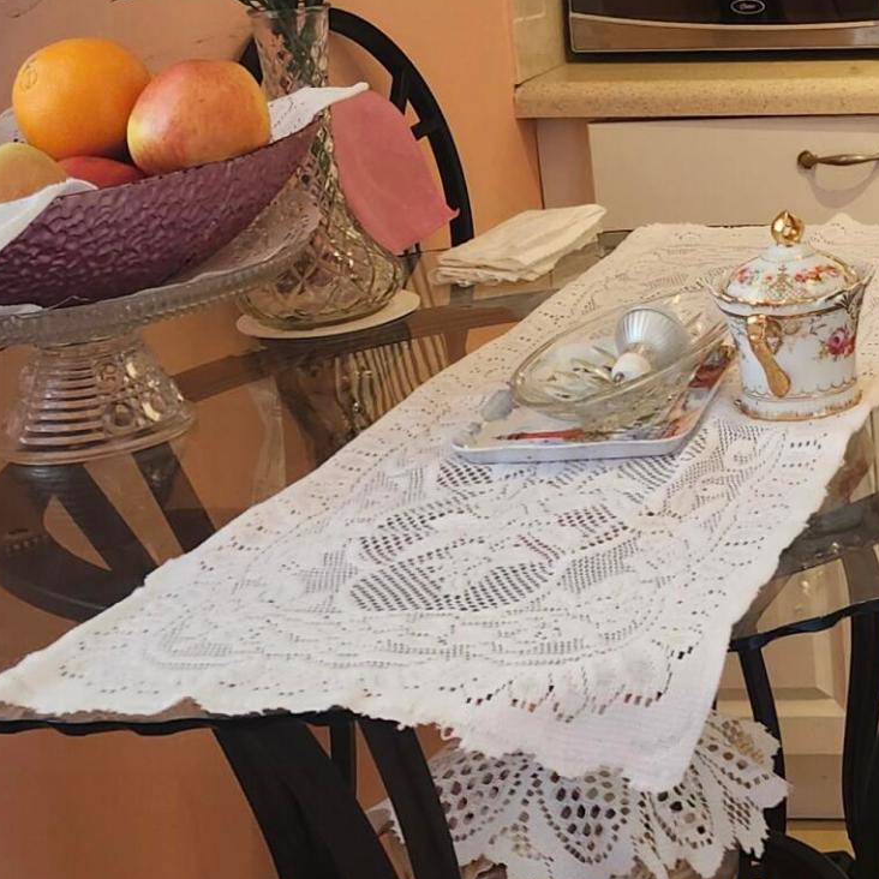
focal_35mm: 80
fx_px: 2298
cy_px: -2
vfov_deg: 20.9
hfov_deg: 20.1
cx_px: 1104
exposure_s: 1/120
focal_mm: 5.54
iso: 160
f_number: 1.8
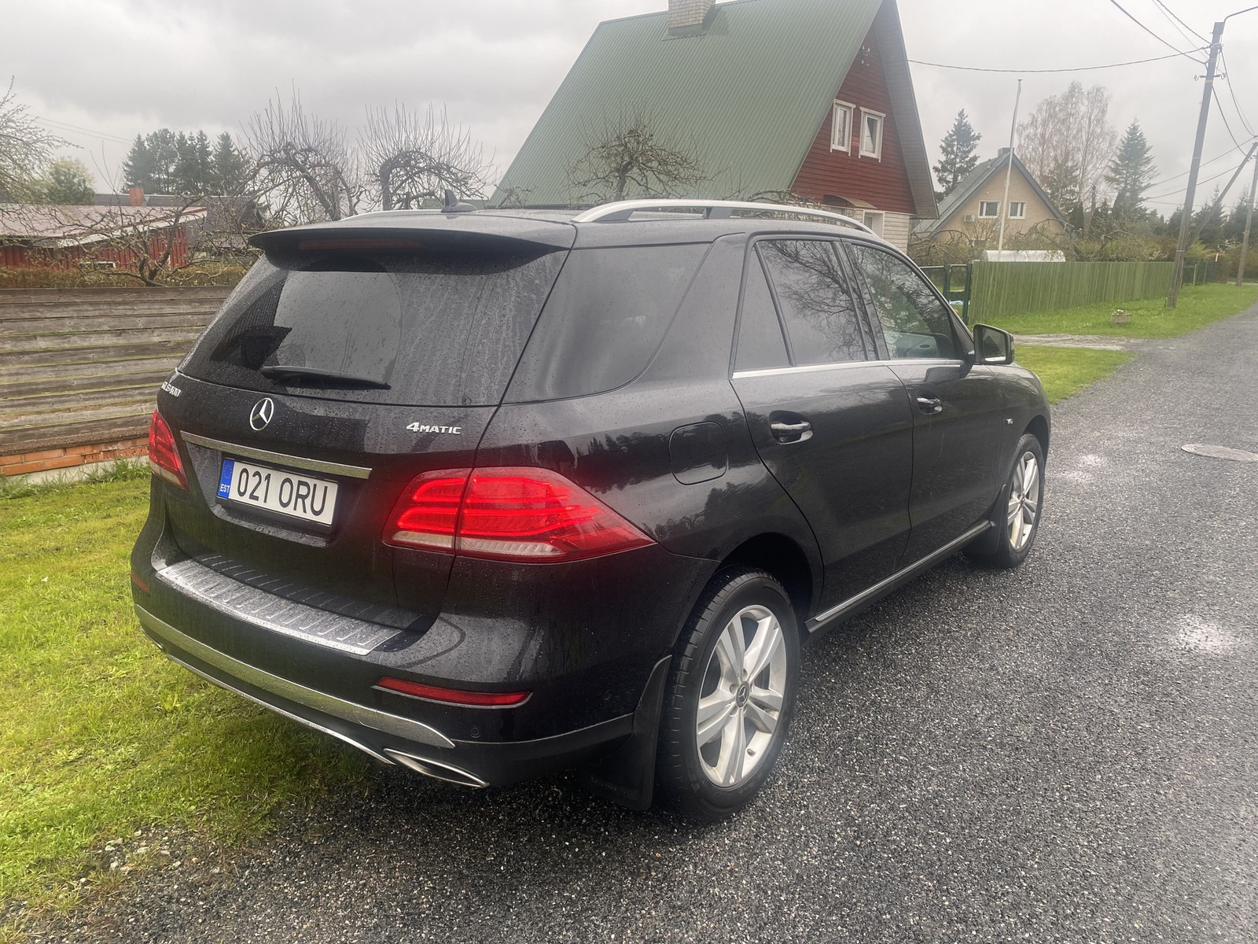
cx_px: 629
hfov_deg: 67.3
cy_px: 472
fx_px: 945
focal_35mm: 26
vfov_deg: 53.1
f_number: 1.8
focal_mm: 4.25
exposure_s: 1/122
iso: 40
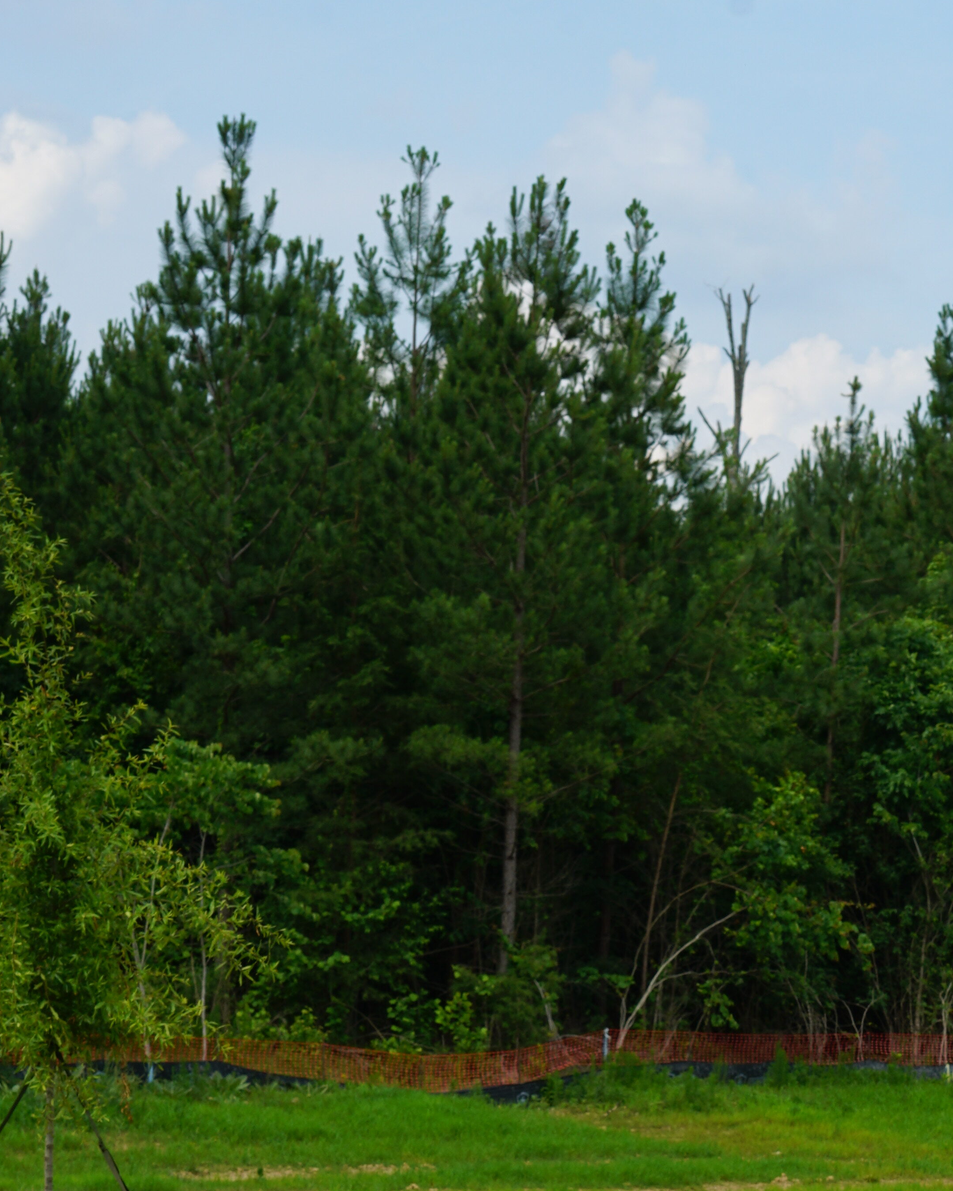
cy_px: 1712
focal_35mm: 138
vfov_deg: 13.3
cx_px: 1024
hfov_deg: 11.0
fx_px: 4866
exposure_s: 1/160
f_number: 10
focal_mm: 50
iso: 100
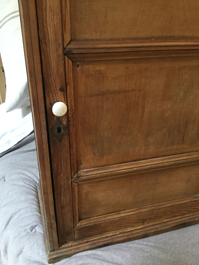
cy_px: 132
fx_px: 238
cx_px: 100
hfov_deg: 45.4
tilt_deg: -27.0
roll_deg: -0.1
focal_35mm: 31
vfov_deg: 58.4
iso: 200
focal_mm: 3.3
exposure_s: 1/20
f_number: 2.4
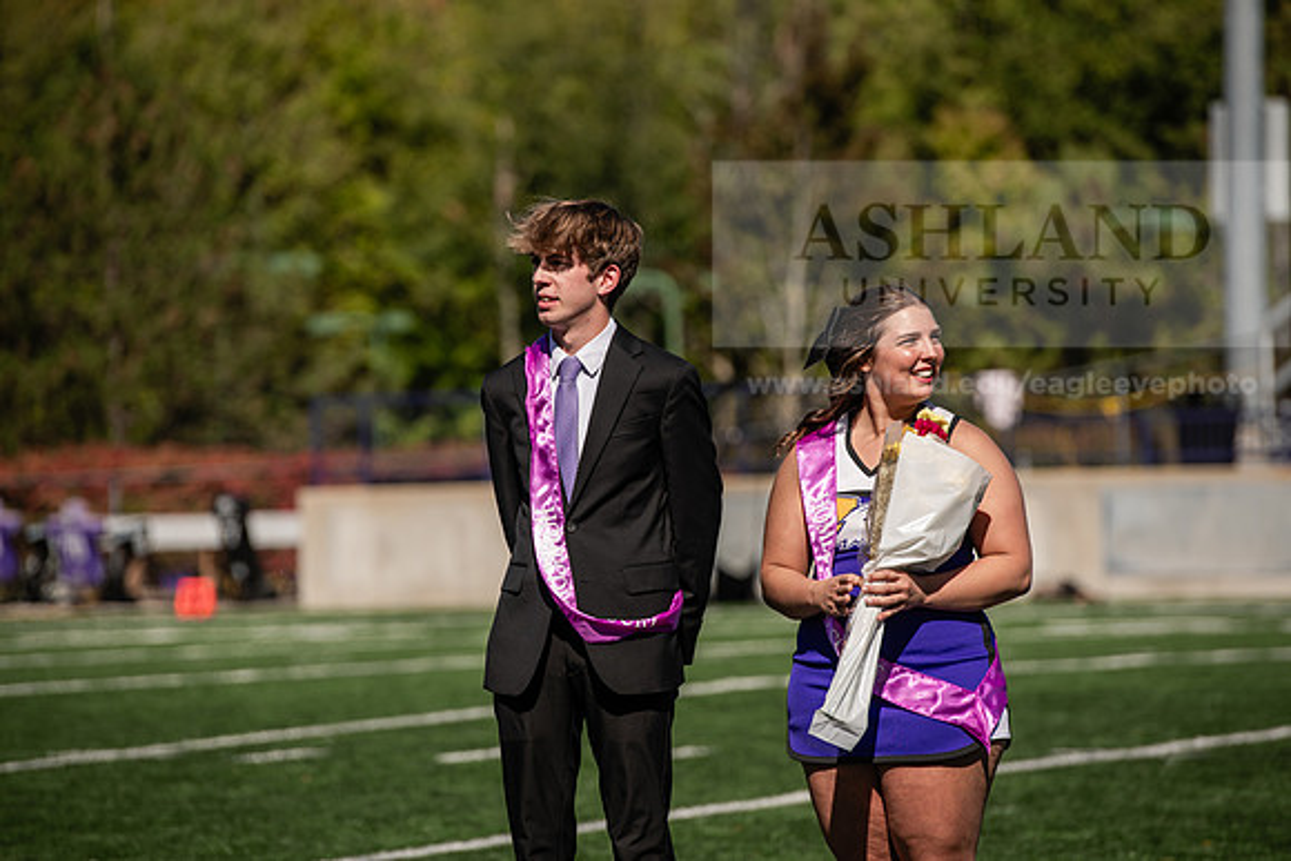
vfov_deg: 7.0
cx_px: 646
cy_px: 430
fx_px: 6994
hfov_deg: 10.5
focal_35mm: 195
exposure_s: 1/640
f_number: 4.5
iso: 50
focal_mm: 195
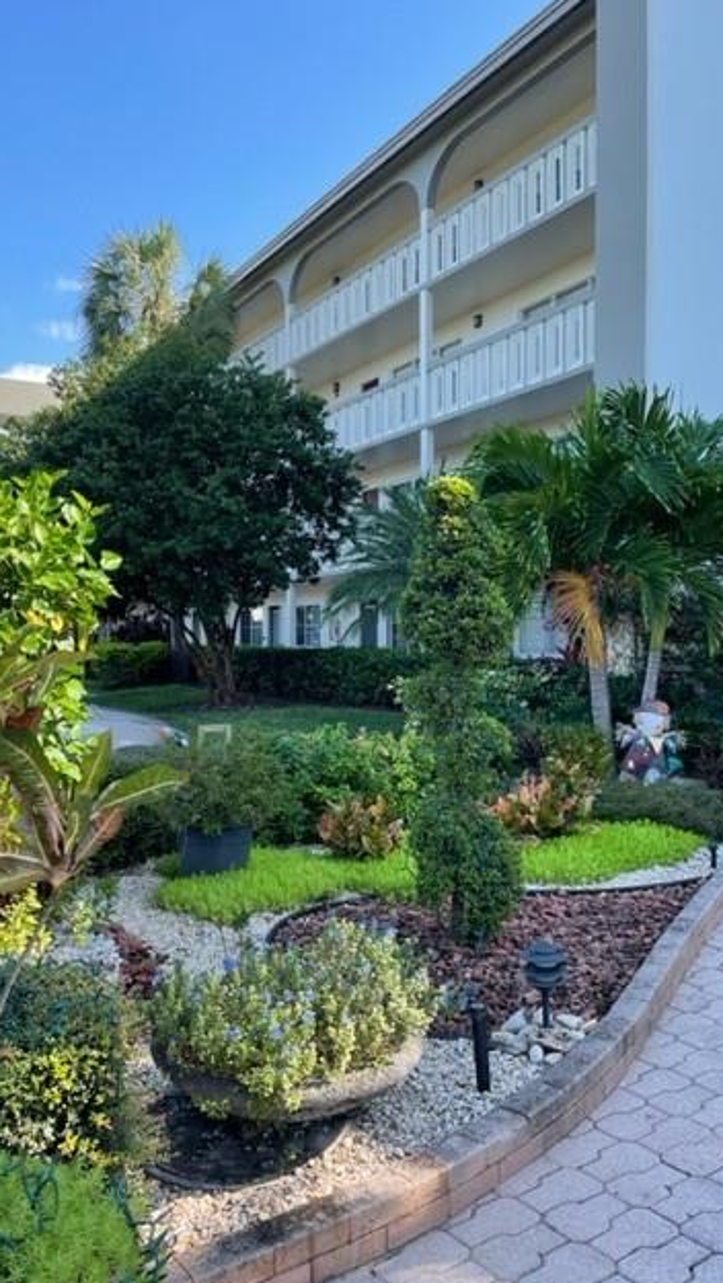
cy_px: 640
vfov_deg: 66.1
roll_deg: +0.4
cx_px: 355
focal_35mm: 29
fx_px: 987
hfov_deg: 40.2
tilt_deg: -0.9
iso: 32
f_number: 1.6
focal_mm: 4.2
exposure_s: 1/647
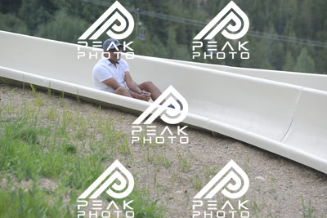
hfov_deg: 10.5
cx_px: 164
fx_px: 1772
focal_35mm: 195
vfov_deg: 7.0
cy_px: 109
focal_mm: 195
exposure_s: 1/640
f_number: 6.3
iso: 900
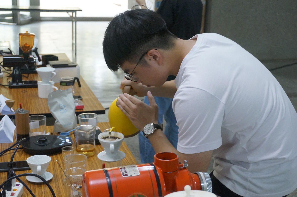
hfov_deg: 33.4
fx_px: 494
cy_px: 98
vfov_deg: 22.6
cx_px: 148
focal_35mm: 60
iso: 3200
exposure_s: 1/80
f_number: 5.6
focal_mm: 40
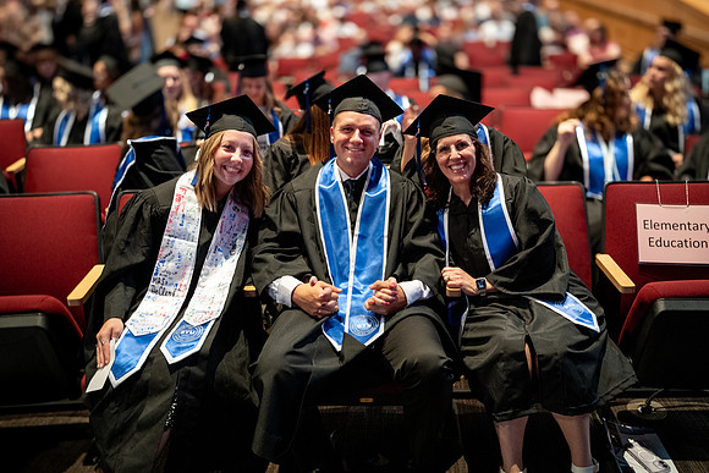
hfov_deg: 56.1
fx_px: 665
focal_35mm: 34
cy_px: 219
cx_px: 374
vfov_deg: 39.1
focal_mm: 31.5
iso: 4000
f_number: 2.8
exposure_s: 1/80
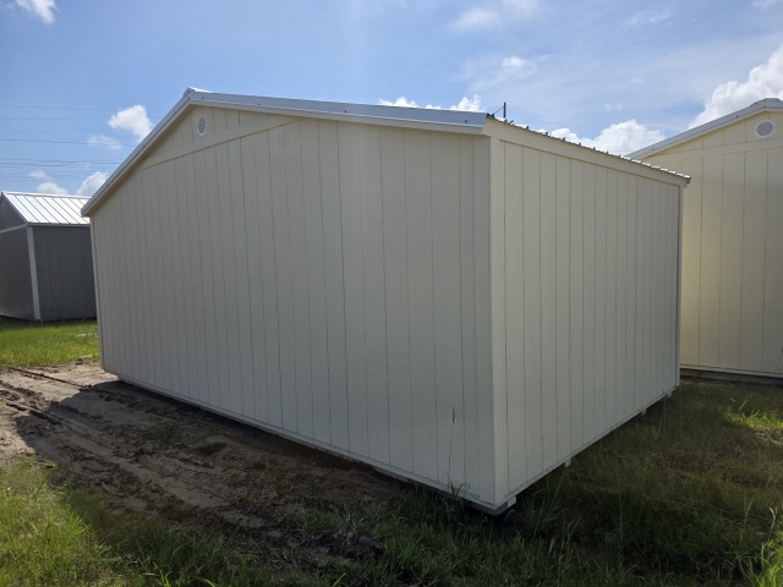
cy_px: 294
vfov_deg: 58.9
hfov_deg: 73.9
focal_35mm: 23
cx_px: 392
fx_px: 520
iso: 80
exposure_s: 1/7944
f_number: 1.7
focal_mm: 6.3
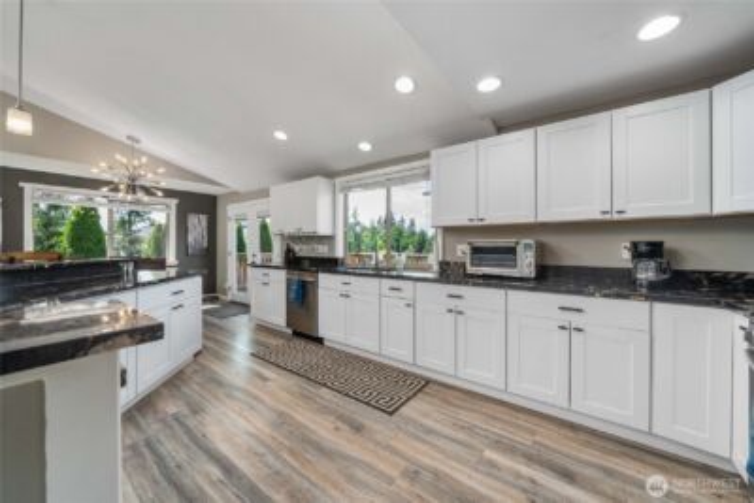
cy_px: 252
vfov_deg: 85.5
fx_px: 272
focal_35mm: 13
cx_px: 377
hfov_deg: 108.3
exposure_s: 1/13
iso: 1000
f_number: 7.1
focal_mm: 13
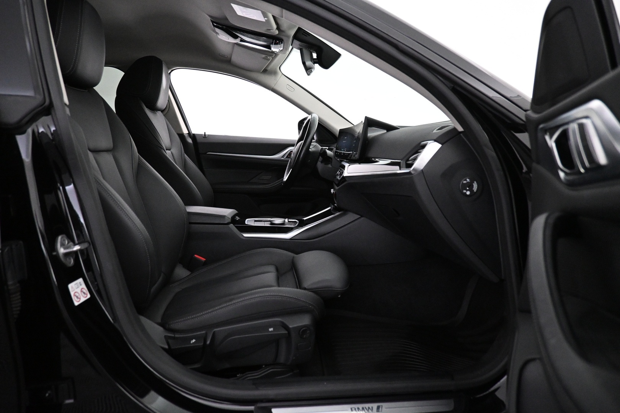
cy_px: 206
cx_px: 310
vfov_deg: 53.1
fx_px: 413
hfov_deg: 73.7
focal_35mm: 24
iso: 4000
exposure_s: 1/100
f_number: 3.5
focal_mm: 16
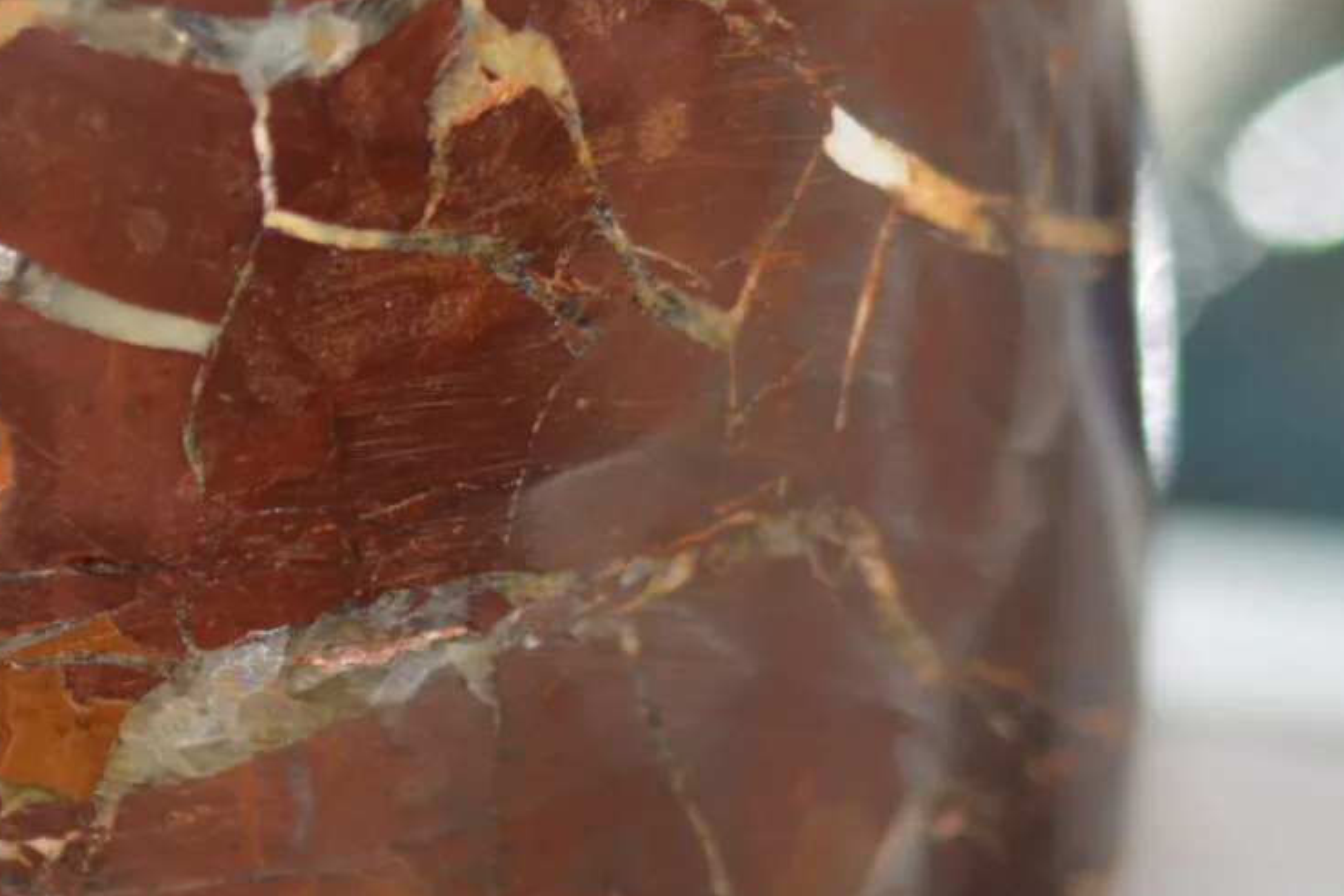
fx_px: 20377
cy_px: 225
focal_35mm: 546
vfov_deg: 2.5
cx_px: 206
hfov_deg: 3.8
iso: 200
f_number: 3.3
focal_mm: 105
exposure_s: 1/160
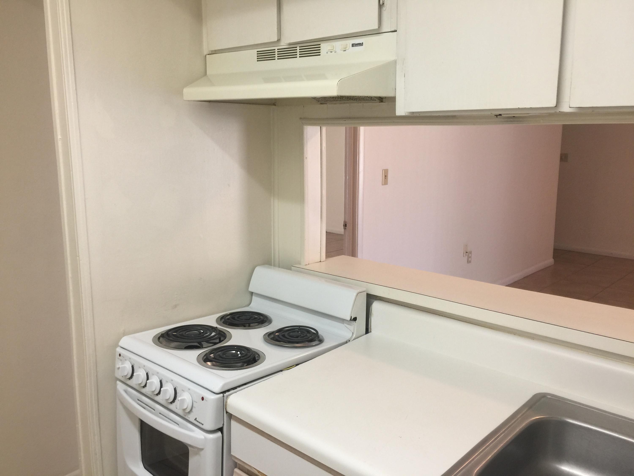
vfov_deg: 48.2
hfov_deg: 61.7
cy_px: 238
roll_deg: -0.7
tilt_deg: -9.2
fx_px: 531
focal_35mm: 29
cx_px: 317
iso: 40
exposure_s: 1/15
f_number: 2.2
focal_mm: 4.15
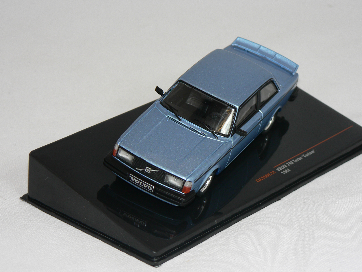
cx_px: 181
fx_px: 1224
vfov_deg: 12.7
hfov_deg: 16.8
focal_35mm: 117
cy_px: 136
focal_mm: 19.5
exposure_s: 1/60
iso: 80
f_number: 3.2
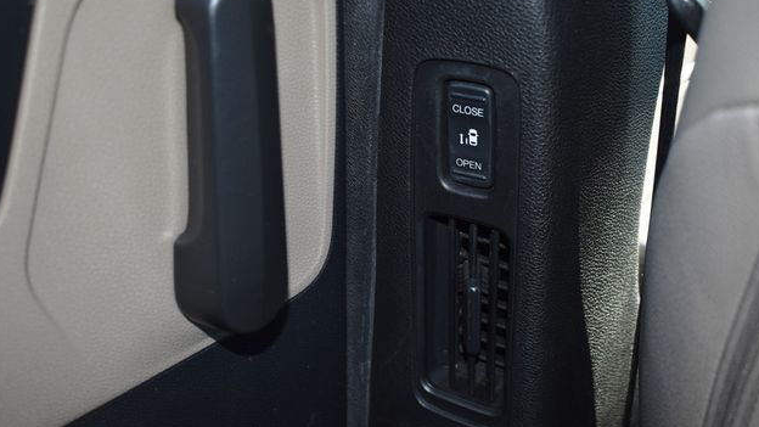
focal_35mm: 44
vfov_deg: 27.4
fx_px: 876
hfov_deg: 46.8
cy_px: 222
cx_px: 377
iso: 500
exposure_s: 1/60
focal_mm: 27
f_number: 4
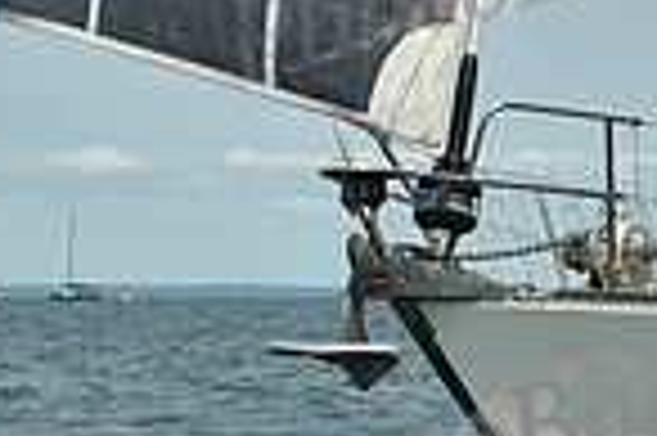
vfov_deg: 3.5
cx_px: 1098
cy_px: 137
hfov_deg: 5.2
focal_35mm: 390
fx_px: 7109
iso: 320
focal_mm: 98
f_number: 9
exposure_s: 1/1250
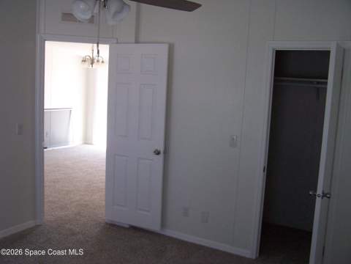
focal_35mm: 38
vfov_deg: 37.7
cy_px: 132
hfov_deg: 49.0
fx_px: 385
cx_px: 176
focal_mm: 6.3
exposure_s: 1/30
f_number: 2.8
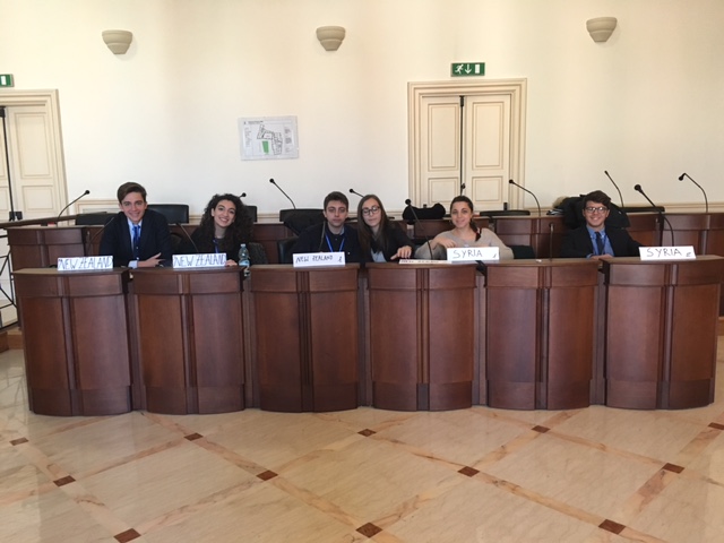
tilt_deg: -8.0
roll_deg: +1.5
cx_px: 362
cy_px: 272
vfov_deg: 48.2
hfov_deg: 61.7
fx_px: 607
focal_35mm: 29
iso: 200
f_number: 2.2
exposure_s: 1/33
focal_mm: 4.15
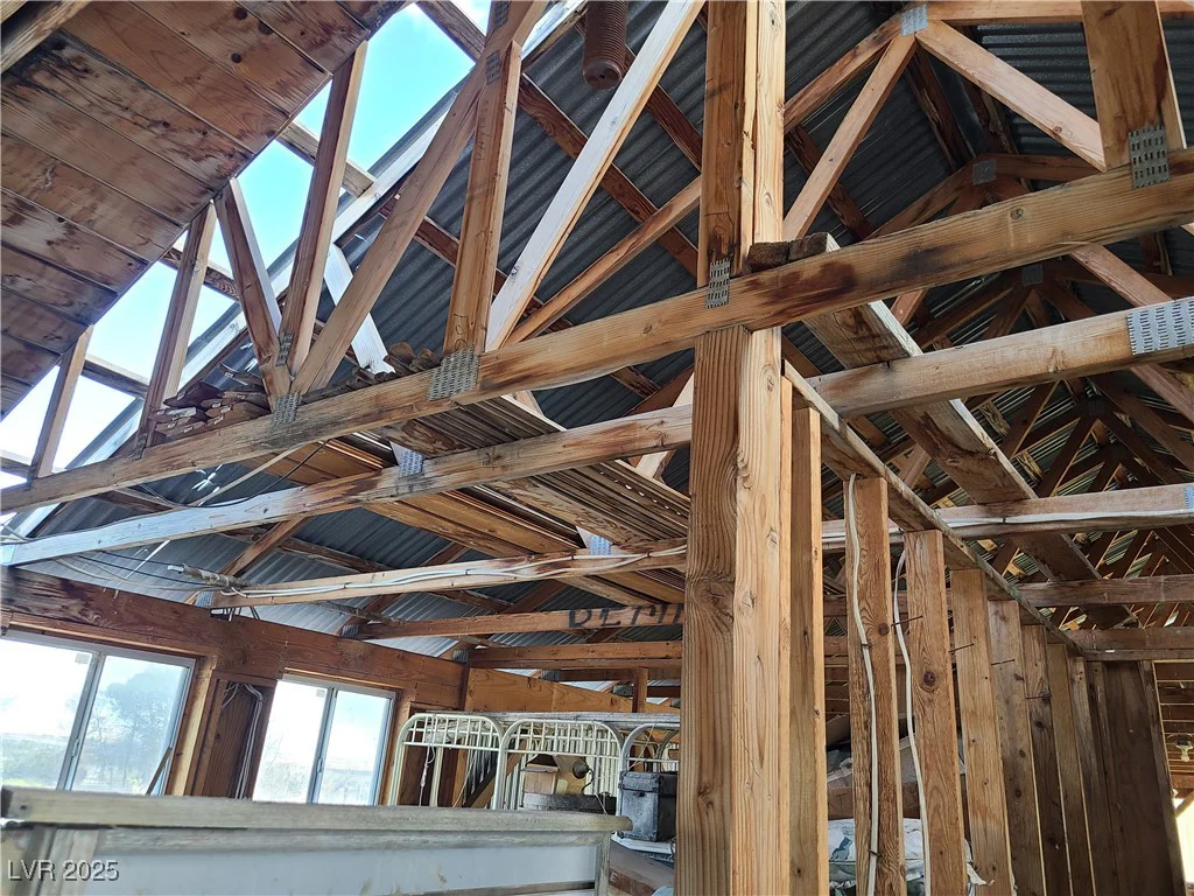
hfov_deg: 67.3
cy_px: 448
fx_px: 897
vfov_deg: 53.1
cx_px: 597
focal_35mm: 26
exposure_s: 1/60
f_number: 1.8
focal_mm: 5.4
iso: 100
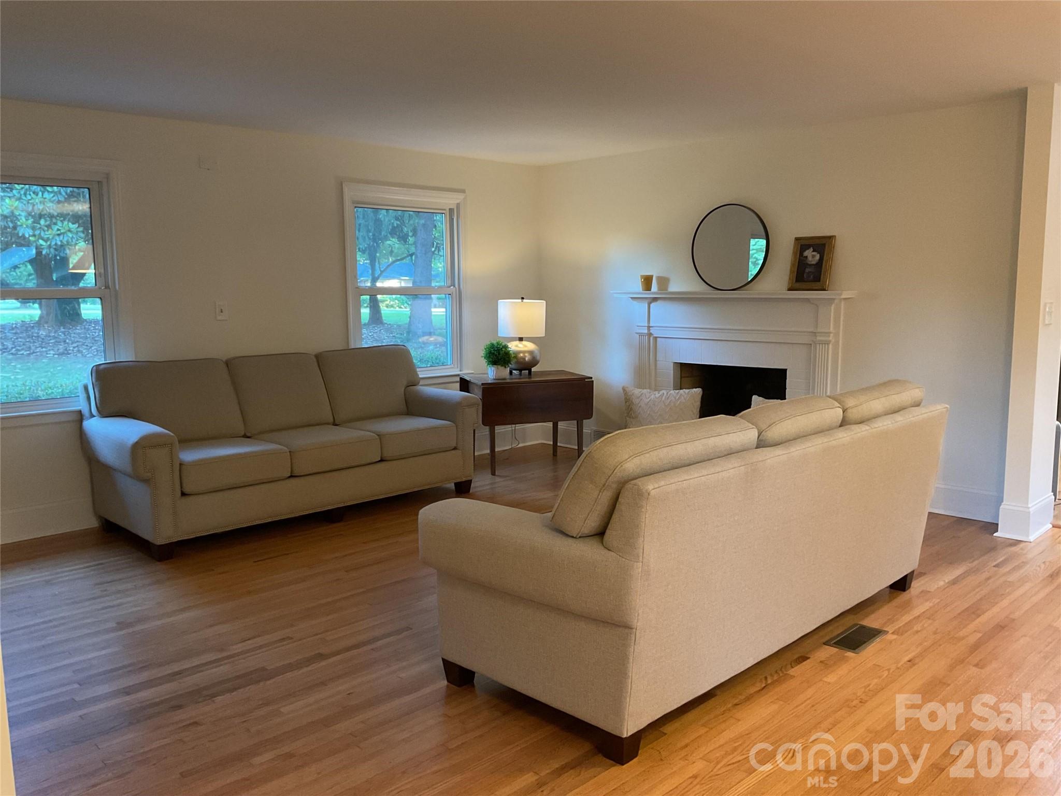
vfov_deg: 48.2
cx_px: 530
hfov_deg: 61.7
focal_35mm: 29
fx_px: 889
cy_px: 398
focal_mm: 3
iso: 250
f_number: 1.8
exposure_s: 1/40
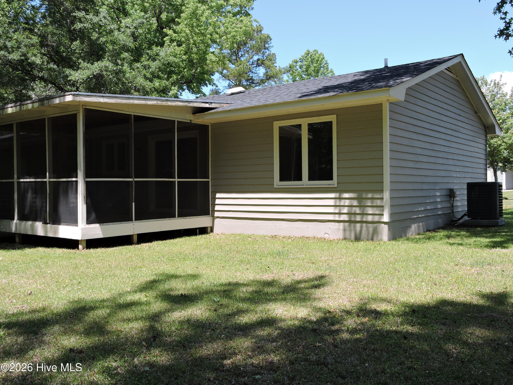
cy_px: 192
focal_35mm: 33
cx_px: 256
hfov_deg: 55.4
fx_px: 489
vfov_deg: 42.9
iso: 100
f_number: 3.6
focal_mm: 5.9
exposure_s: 1/400
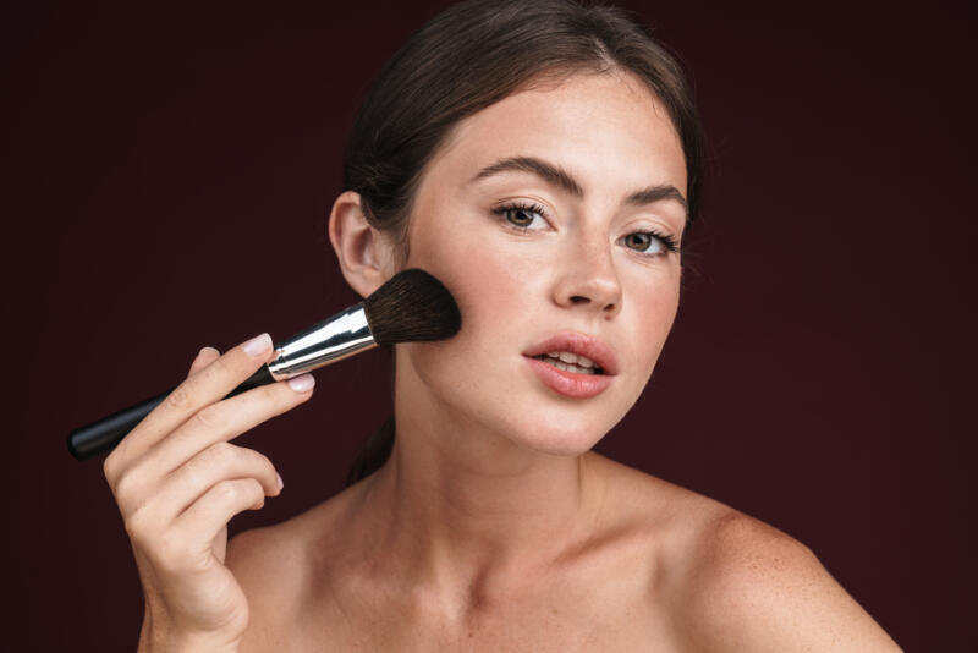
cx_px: 489
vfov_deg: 19.5
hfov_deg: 28.8
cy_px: 326
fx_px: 1902
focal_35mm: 70
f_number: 8
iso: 100
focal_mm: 70
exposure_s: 1/125
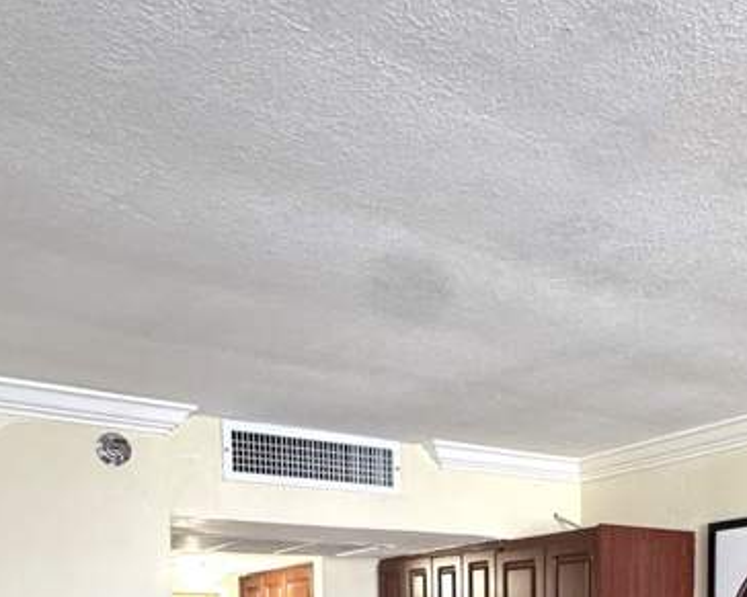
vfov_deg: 31.8
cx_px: 484
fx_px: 884
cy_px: 698
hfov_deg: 45.3
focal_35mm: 40
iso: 320
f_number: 2.2
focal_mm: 2.22
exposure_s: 1/60
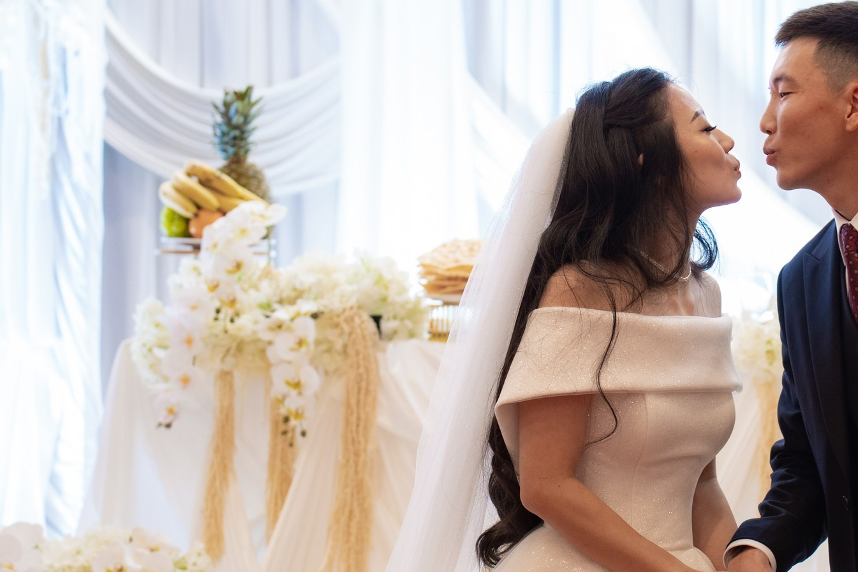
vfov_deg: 11.4
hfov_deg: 16.9
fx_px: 2860
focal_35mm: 120
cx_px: 723
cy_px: 273
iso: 1250
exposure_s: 1/200
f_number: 3.2
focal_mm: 60
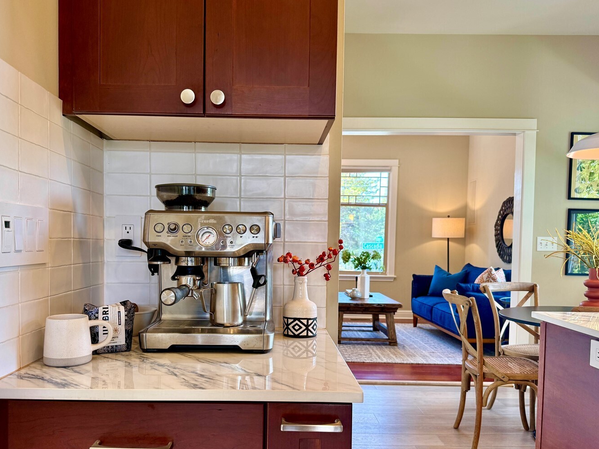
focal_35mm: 29
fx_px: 502
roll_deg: -0.5
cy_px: 263
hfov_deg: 61.6
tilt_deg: -2.9
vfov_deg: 48.0
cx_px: 273
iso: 100
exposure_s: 1/120
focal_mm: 6.76
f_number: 1.78
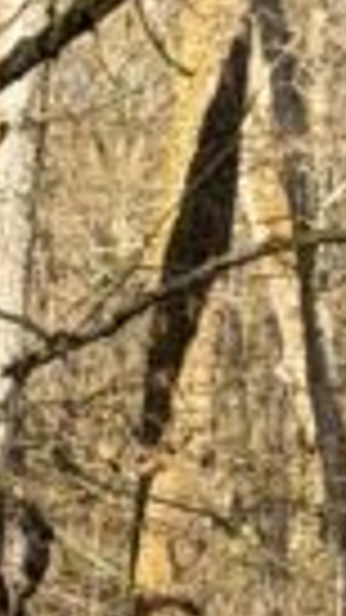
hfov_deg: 3.1
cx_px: 521
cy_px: 701
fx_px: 6381
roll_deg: +2.6
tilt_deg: +4.7
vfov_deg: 5.5
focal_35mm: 391
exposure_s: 1/1307
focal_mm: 6.76
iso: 64
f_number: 1.78
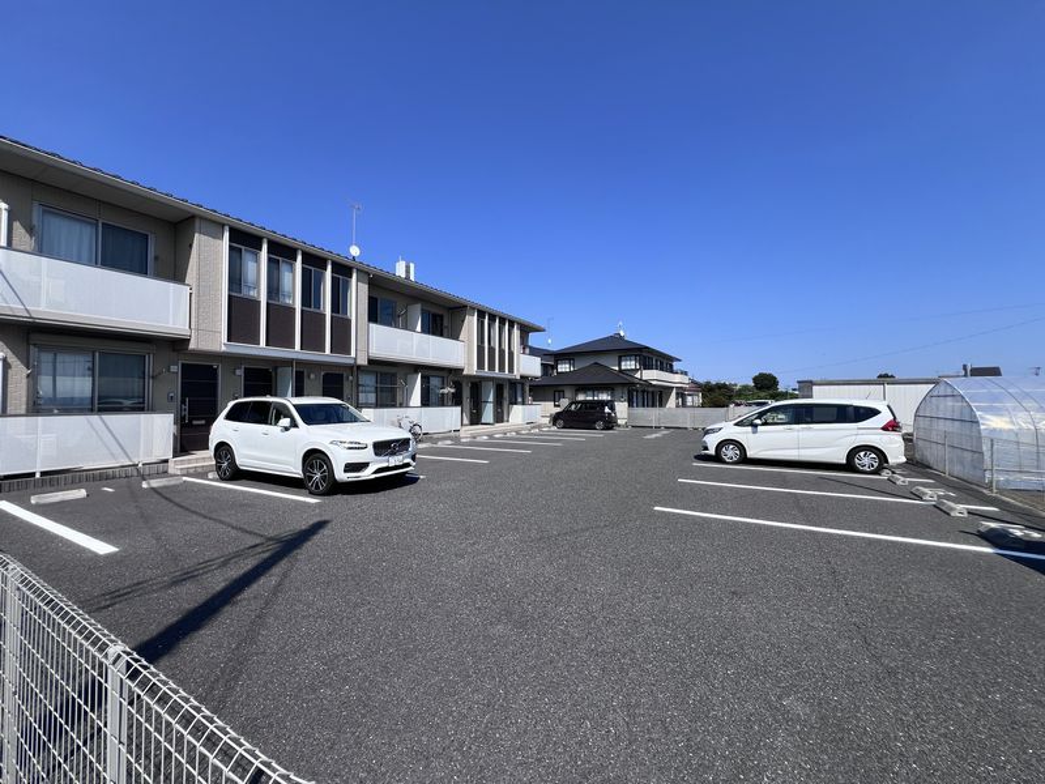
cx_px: 522
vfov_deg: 89.9
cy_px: 392
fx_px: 392
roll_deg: -1.0
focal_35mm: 13
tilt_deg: +0.7
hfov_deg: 106.2
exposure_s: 1/1946
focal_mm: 1.57
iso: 32
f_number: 1.8
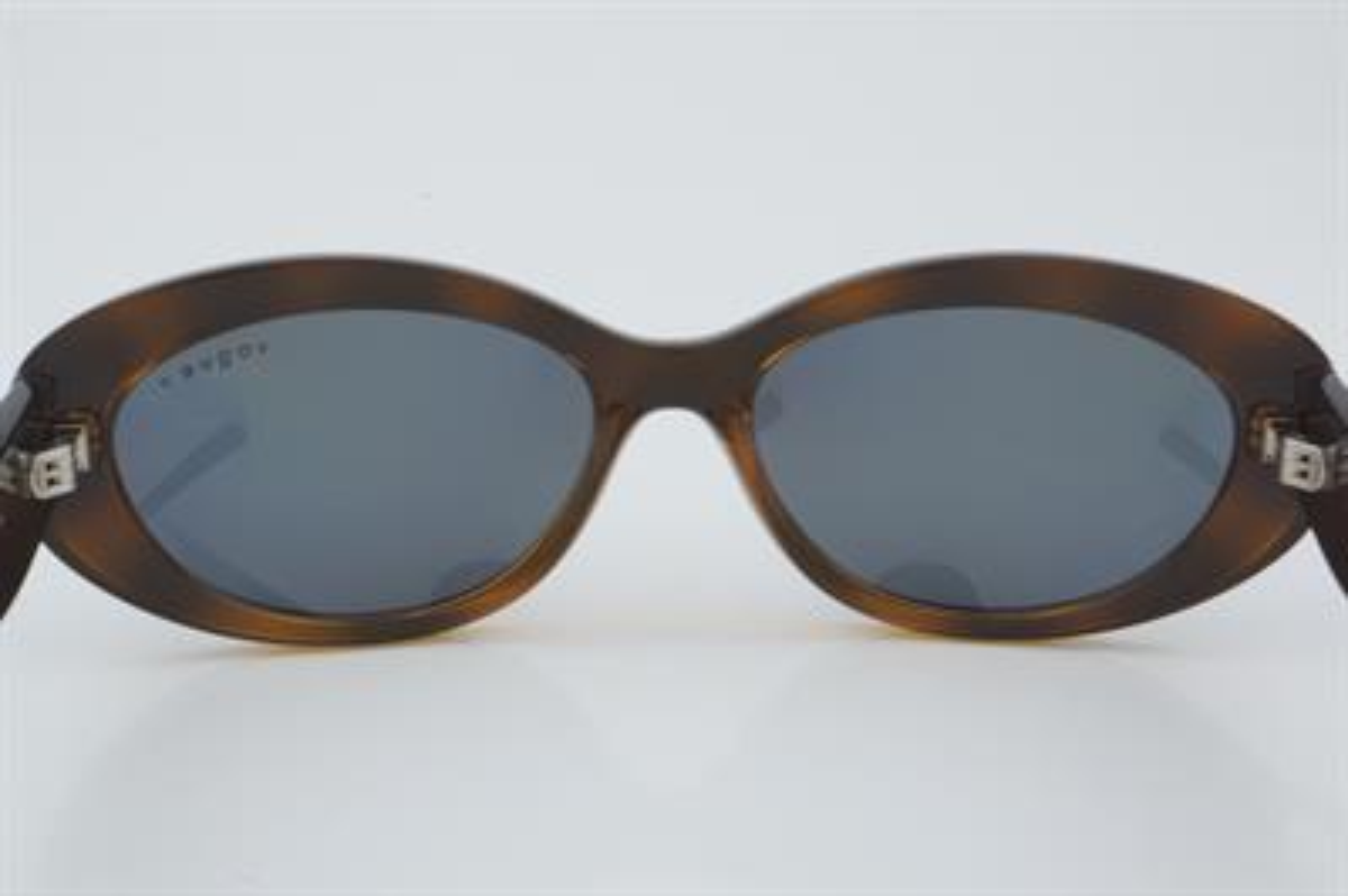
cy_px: 448
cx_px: 674
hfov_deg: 27.0
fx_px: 2806
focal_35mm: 75
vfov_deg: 18.2
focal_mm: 50
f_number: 32
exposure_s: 1/3
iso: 100
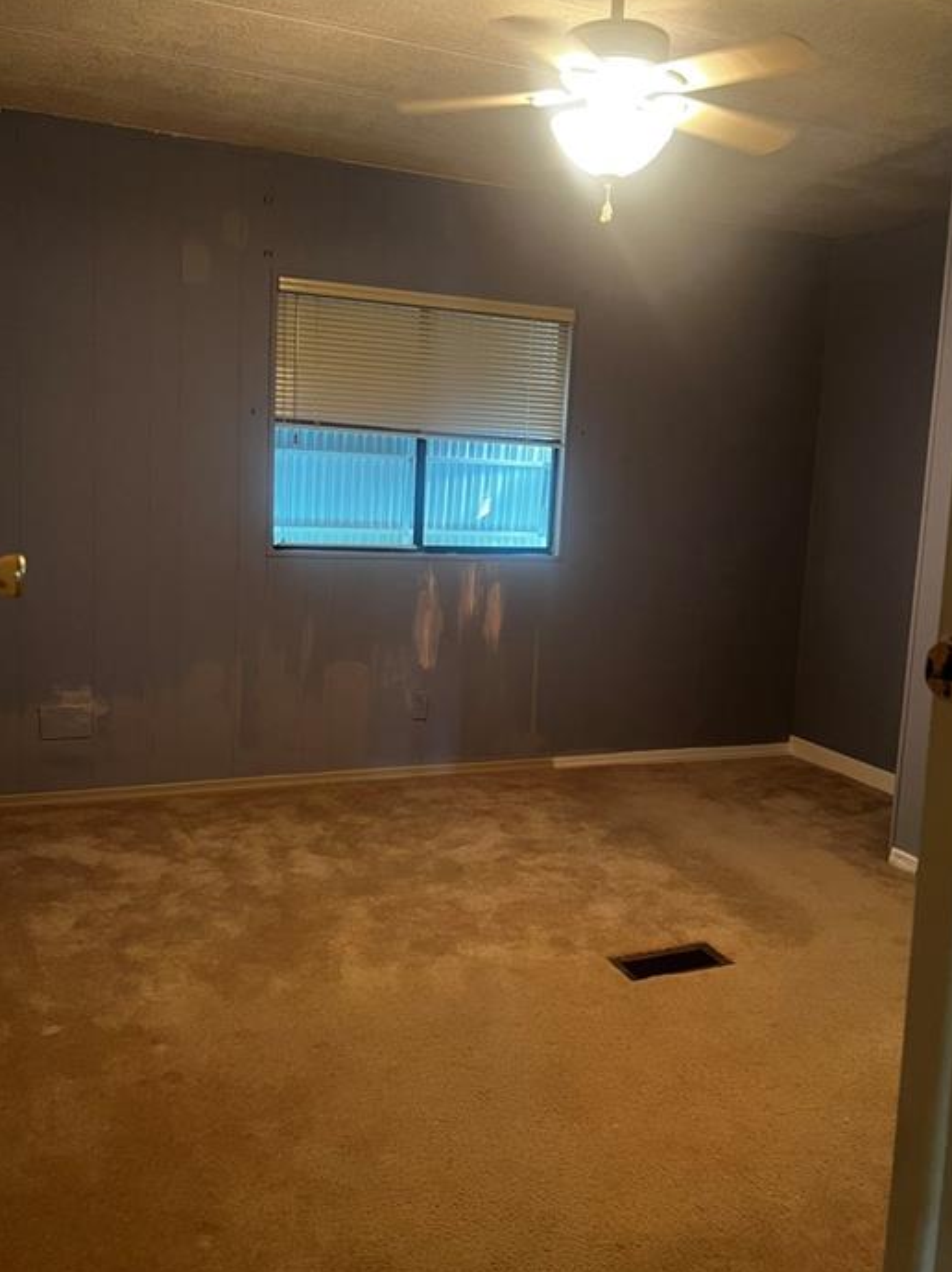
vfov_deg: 61.6
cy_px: 600
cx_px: 470
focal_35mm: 29
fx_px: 1064
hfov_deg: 48.2
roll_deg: -3.5
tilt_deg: -6.1
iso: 320
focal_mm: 5.7
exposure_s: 1/60
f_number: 1.5
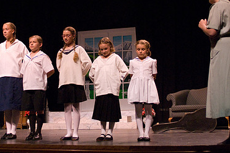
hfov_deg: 27.7
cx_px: 89
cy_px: 50
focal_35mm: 73
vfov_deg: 18.6
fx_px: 465
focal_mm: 31
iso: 1600
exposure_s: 1/200
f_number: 2.8
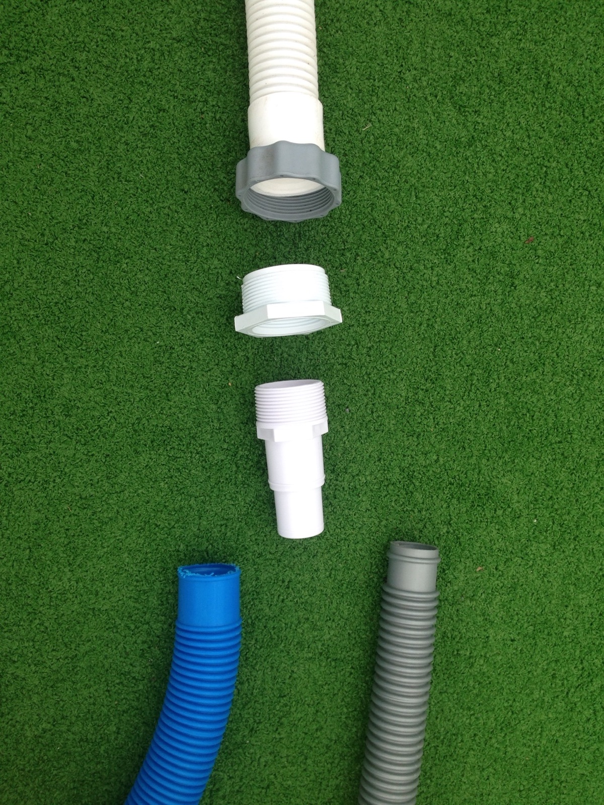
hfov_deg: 42.9
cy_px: 402
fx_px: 768
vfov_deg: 55.4
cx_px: 302
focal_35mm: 33
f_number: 2.4
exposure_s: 1/126
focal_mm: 4.12
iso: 50
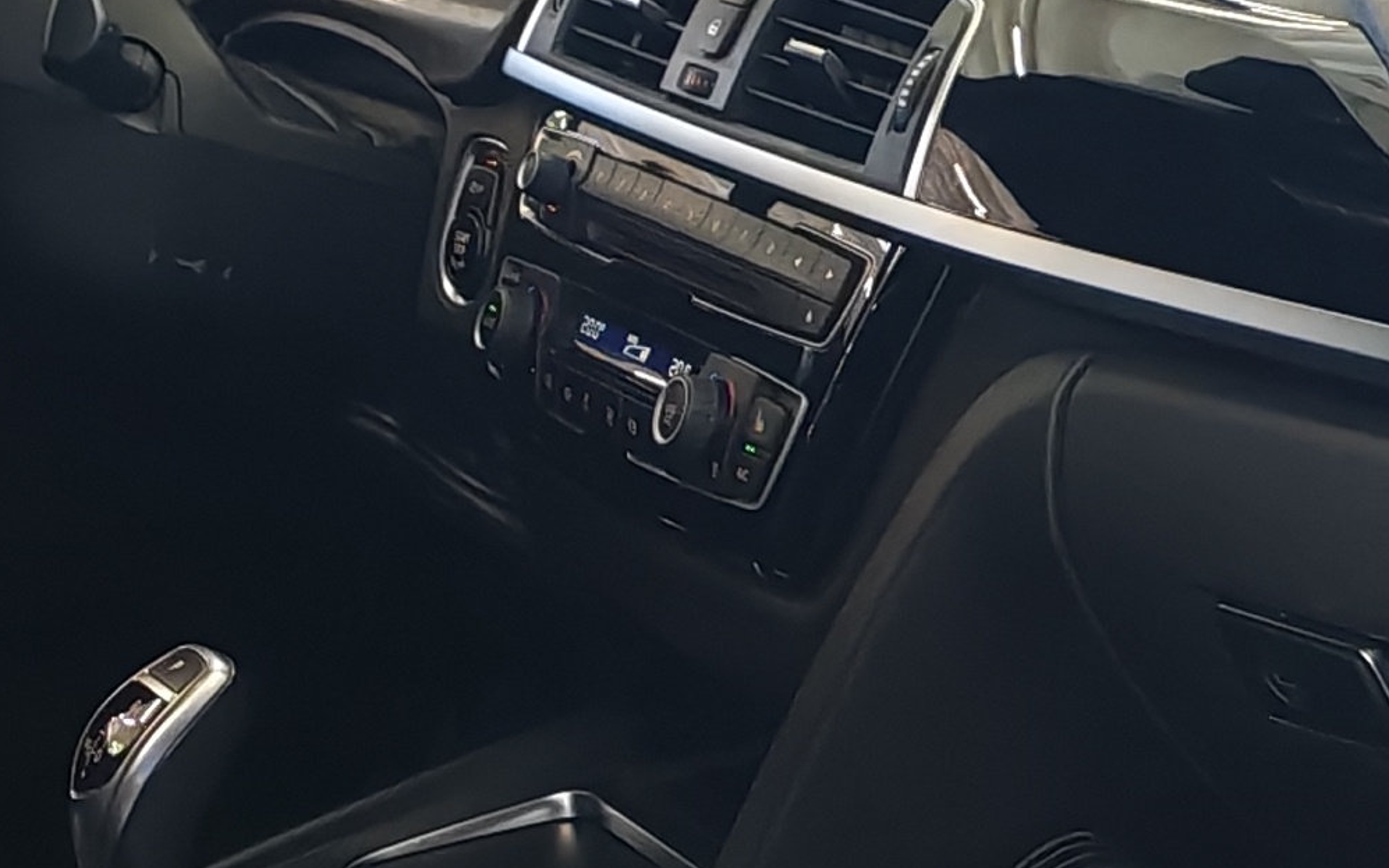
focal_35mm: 135
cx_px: 1279
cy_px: 1010
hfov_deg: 15.3
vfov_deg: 9.6
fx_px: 5110
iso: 400
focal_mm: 6.12
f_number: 1.9
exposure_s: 1/100
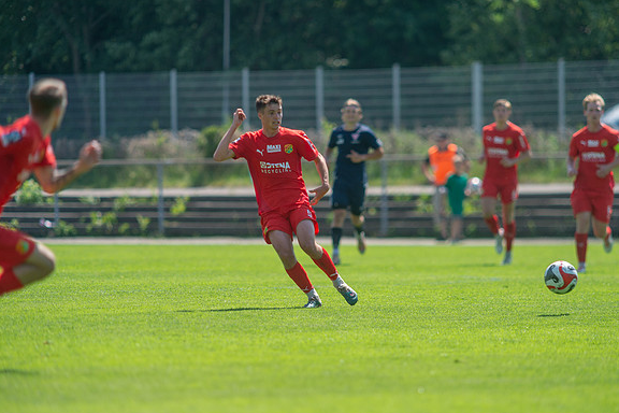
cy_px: 206
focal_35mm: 423
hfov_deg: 4.9
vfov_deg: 3.3
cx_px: 310
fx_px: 7273
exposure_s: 1/2000
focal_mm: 420
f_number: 4
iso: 360
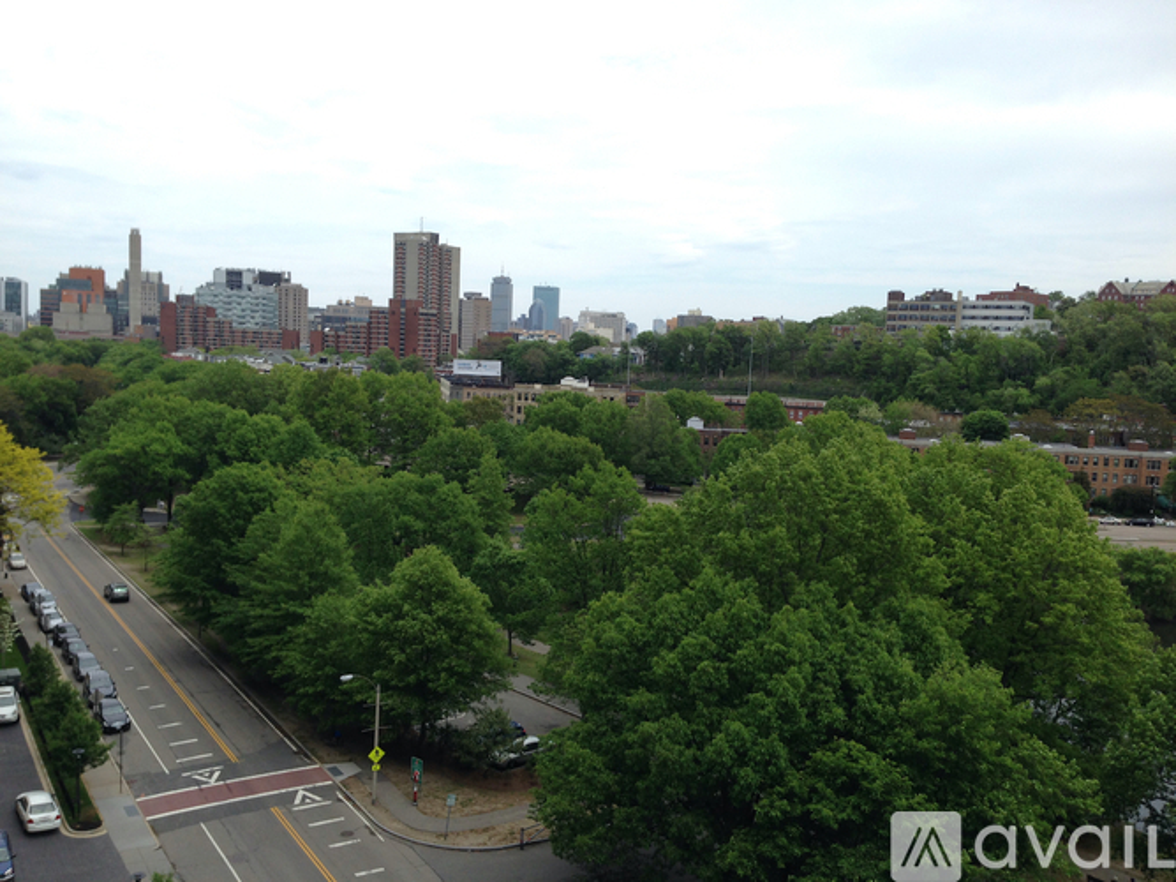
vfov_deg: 42.9
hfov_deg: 55.4
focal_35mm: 33
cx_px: 588
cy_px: 441
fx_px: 1121
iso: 50
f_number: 2.4
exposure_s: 1/1085
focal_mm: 4.12
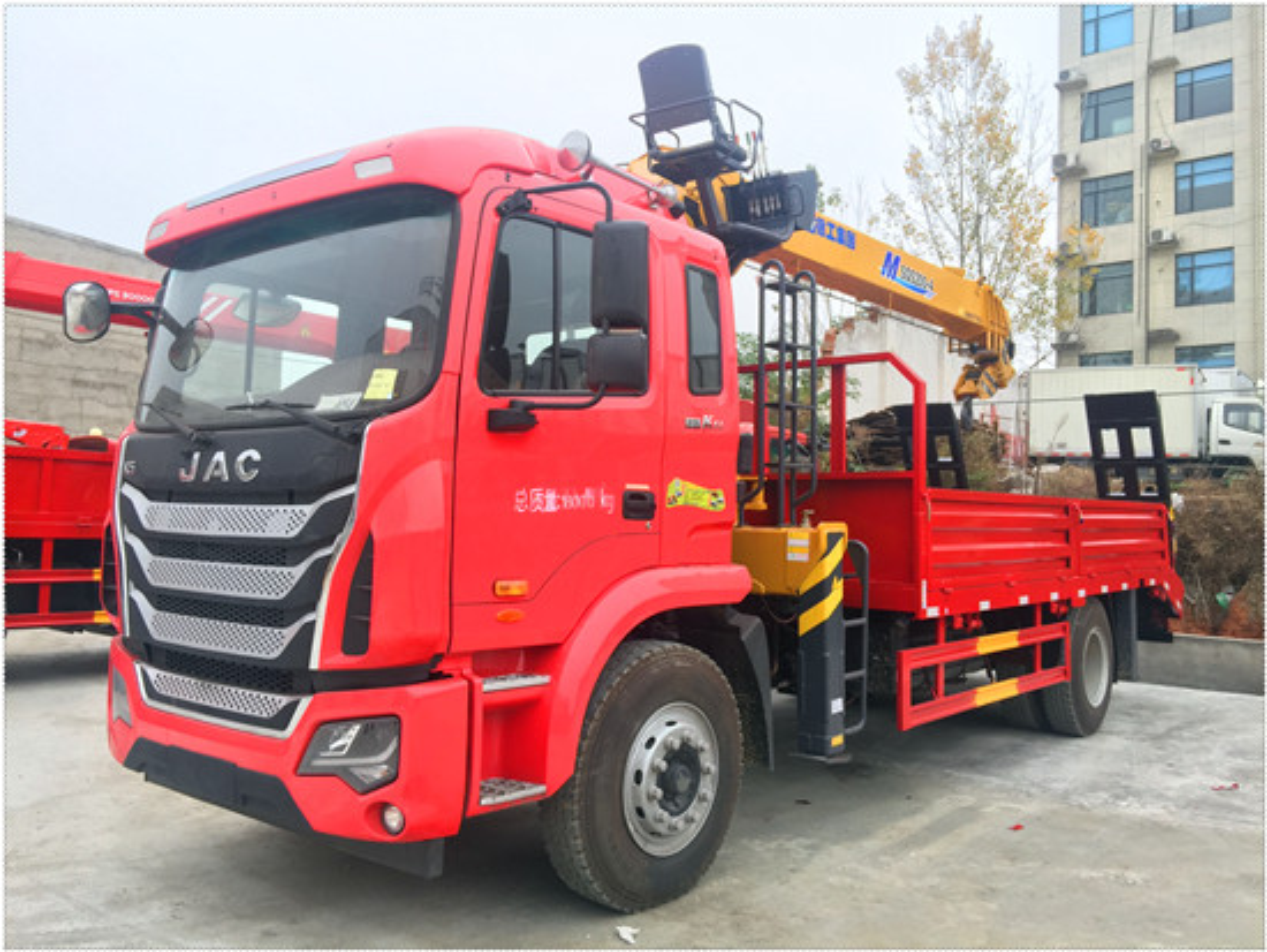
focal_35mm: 29
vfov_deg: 48.3
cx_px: 634
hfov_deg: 61.6
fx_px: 1062
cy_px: 476
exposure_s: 1/161
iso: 32
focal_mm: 4.15
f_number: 2.2
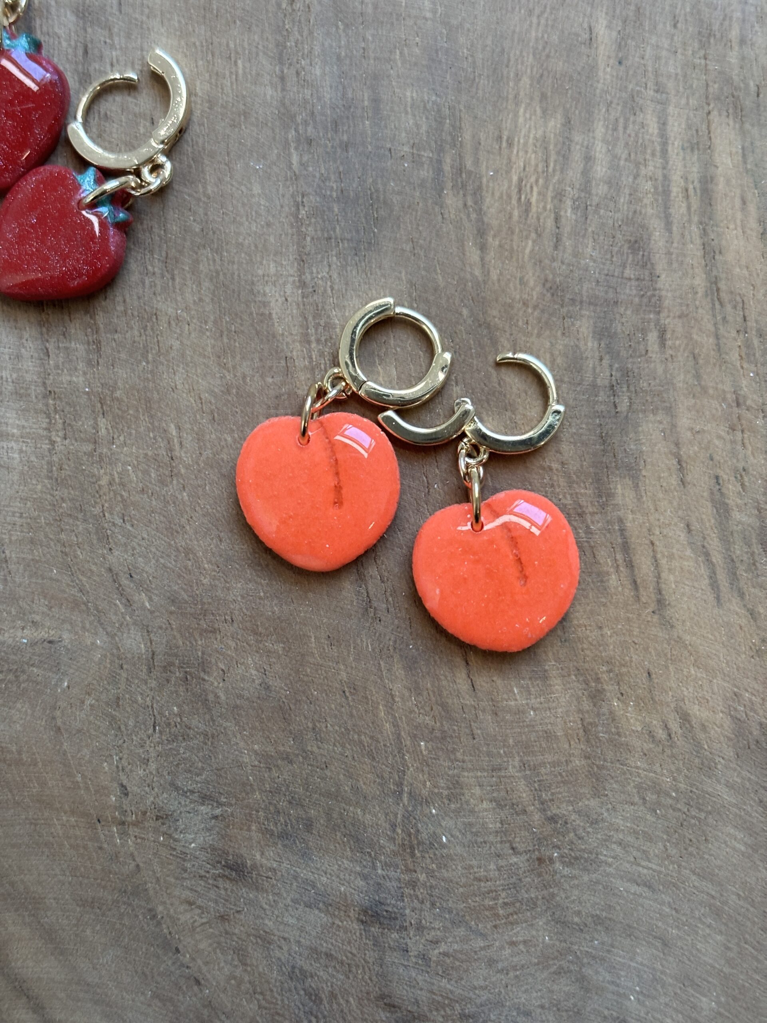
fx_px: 1536
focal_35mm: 52
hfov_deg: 28.0
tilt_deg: -79.0
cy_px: 512
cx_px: 384
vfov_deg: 36.8
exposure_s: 1/40
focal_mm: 5.96
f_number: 1.6
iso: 200
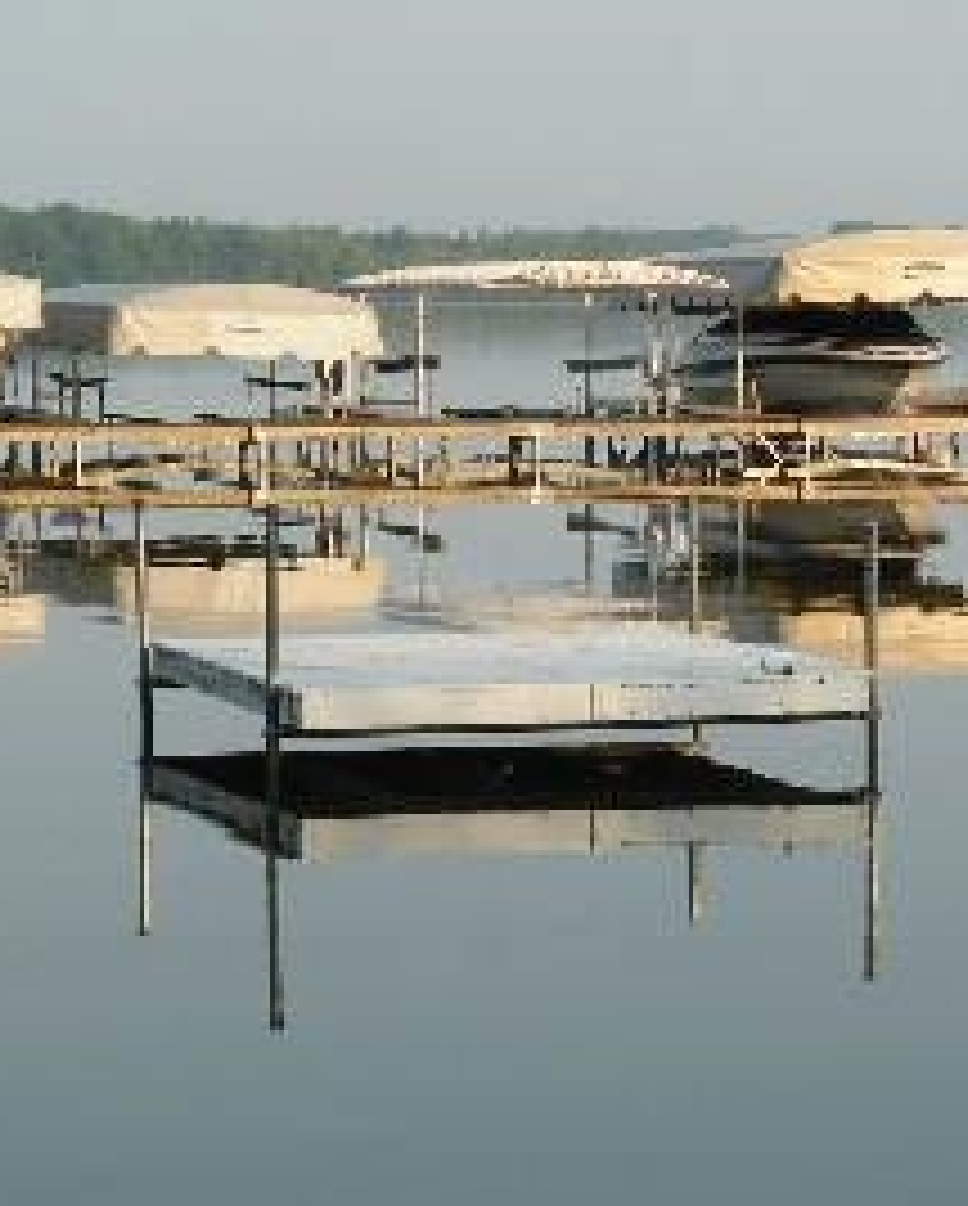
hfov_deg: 9.9
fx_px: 5577
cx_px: 909
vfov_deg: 12.3
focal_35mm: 156
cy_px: 684
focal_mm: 11.9
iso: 64
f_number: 5.6
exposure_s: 1/182
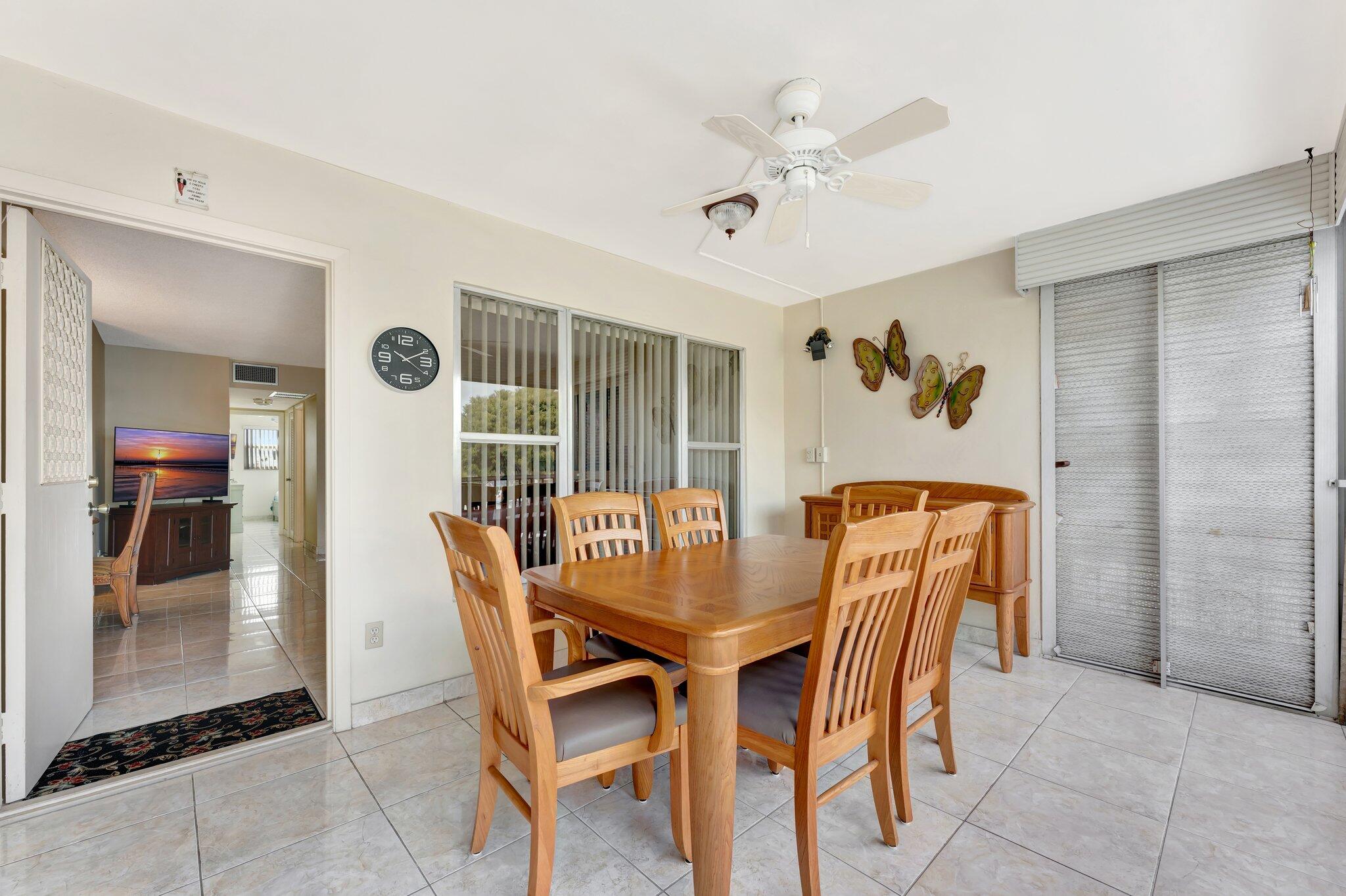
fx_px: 523
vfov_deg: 81.2
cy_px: 448
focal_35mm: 14
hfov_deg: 104.3
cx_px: 673
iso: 400
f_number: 9
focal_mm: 14
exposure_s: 1/13
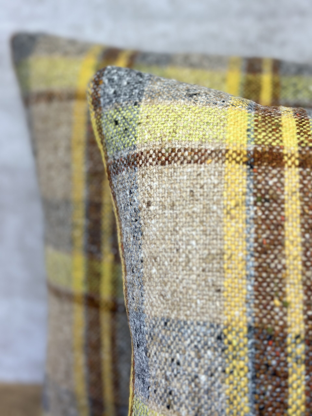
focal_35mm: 48
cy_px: 208
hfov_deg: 30.3
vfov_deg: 39.7
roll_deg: +0.9
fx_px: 577
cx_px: 156
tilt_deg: -19.7
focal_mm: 6.86
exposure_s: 1/121
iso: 64
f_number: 1.78
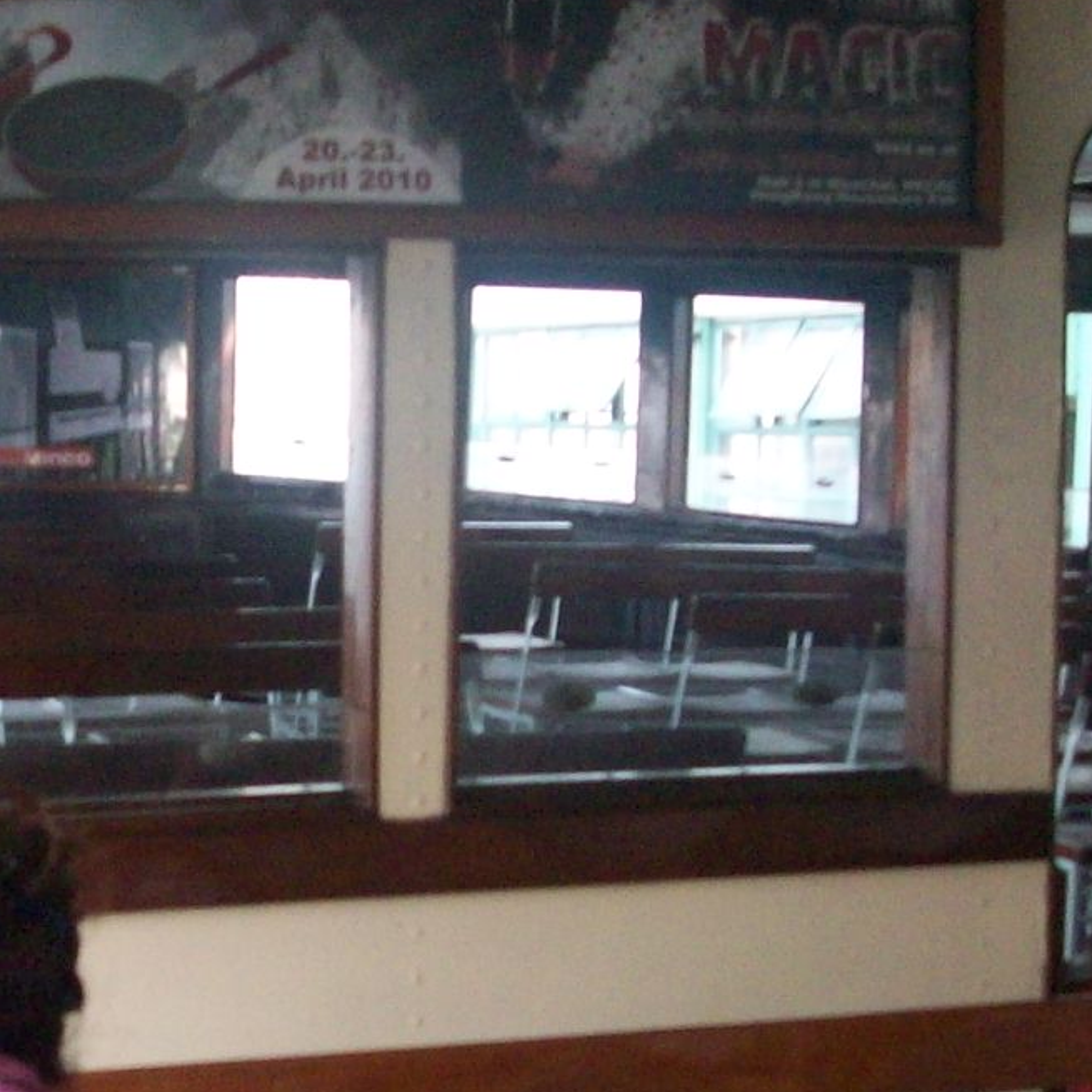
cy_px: 542
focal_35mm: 94
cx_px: 345
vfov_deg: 18.5
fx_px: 3355
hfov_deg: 18.4
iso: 200
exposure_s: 1/128
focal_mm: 5.7
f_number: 2.8
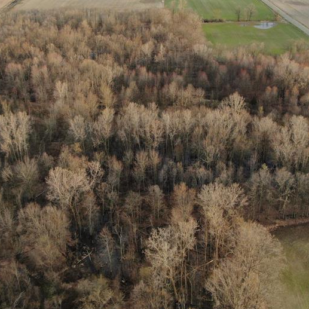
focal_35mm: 42
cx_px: 155
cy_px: 85
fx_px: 424
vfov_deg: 39.2
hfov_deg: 40.0
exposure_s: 1/120
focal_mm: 4.39
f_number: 2.8
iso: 100
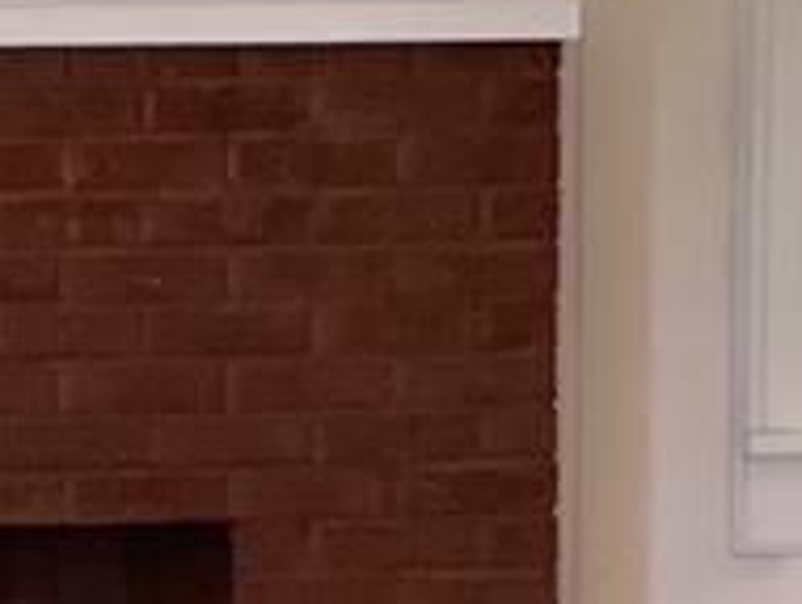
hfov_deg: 11.7
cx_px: 59
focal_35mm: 167
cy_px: 549
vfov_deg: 8.9
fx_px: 3874
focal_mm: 3.3
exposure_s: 1/60
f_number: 2.4
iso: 100
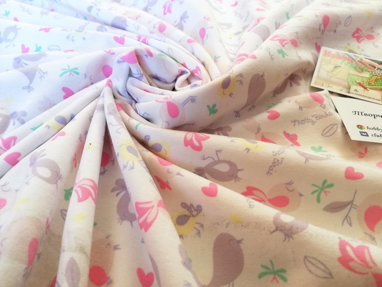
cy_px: 144
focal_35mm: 27
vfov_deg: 51.4
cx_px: 191
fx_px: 298
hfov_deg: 65.3
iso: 100
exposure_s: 1/50
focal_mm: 3.81
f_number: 2.2
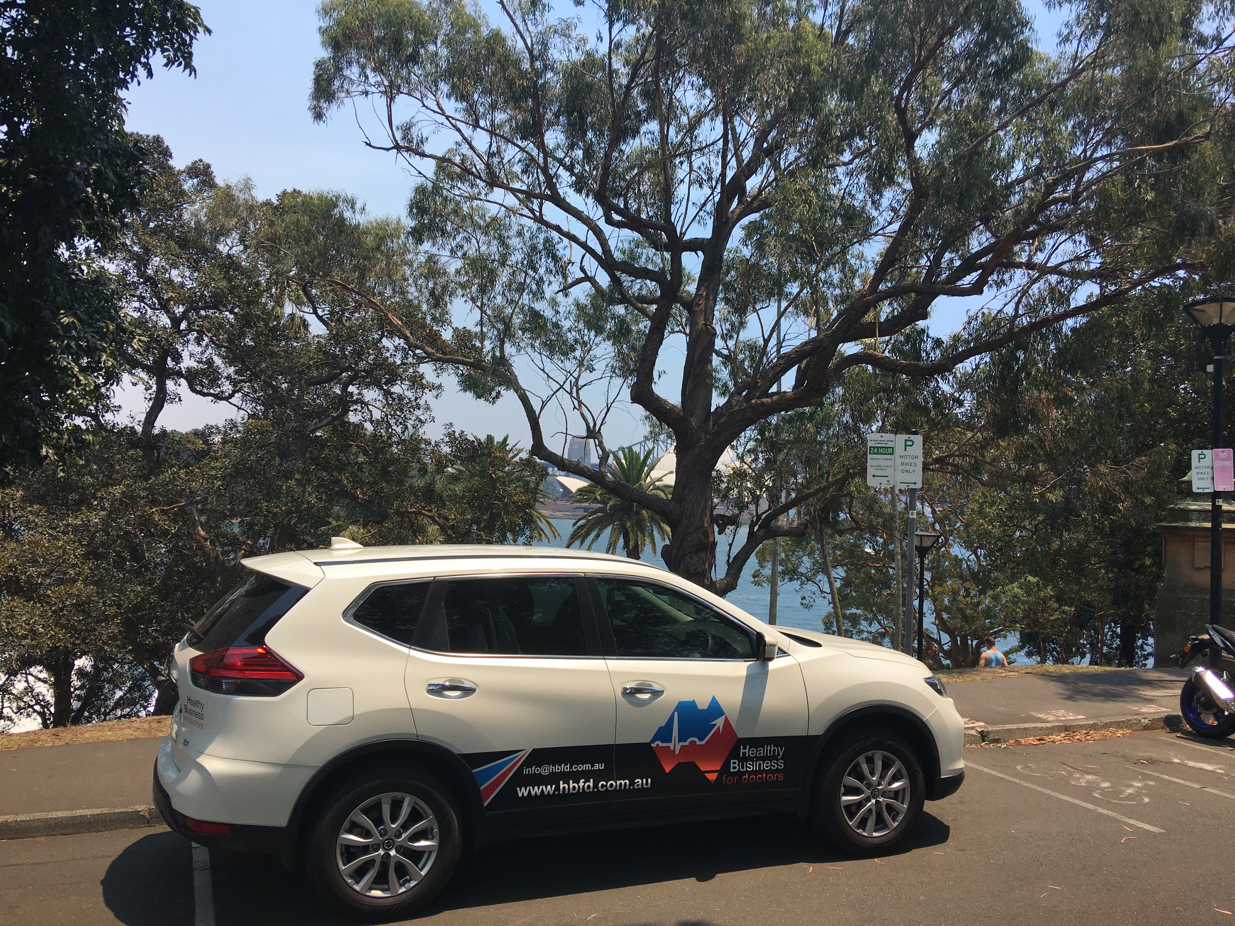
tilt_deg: +2.8
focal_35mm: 29
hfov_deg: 61.7
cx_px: 618
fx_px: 1035
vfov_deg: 48.2
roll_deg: -3.1
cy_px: 463
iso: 25
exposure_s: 1/1672
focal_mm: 4.15
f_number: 2.2
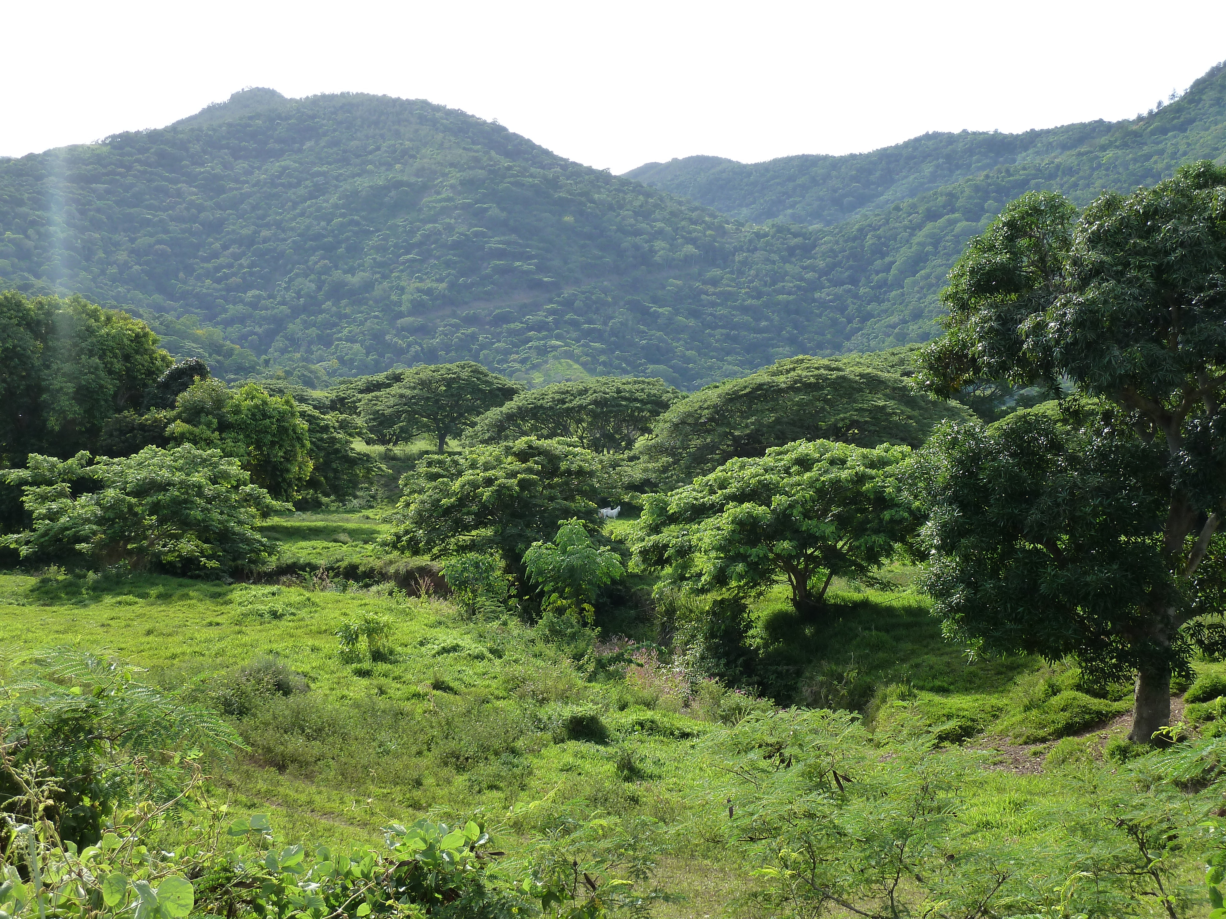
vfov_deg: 30.3
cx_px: 613
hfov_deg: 39.7
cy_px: 460
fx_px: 1700
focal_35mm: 48
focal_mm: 7.9
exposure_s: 1/250
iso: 125
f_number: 4
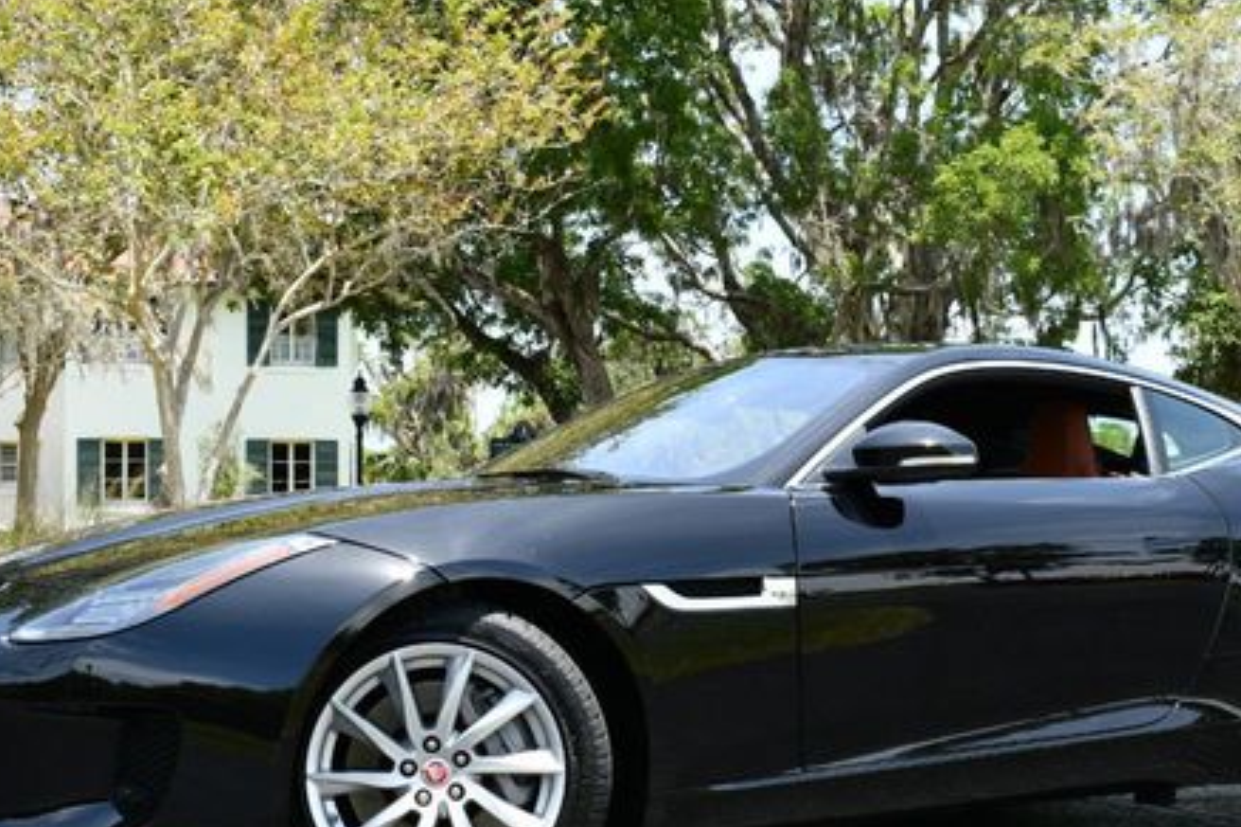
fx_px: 2171
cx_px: 653
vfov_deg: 21.5
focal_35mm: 63
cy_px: 463
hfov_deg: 31.9
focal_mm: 29
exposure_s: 1/250
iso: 200
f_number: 8
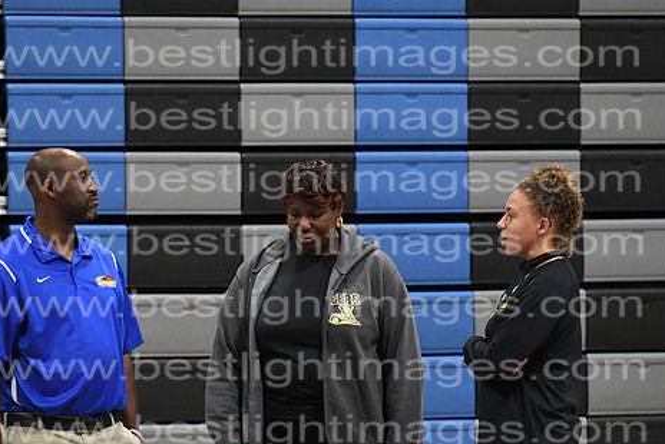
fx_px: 6931
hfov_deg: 5.5
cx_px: 321
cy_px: 276
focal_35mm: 375
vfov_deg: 3.7
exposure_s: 1/640
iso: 5000
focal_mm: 200
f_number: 3.5
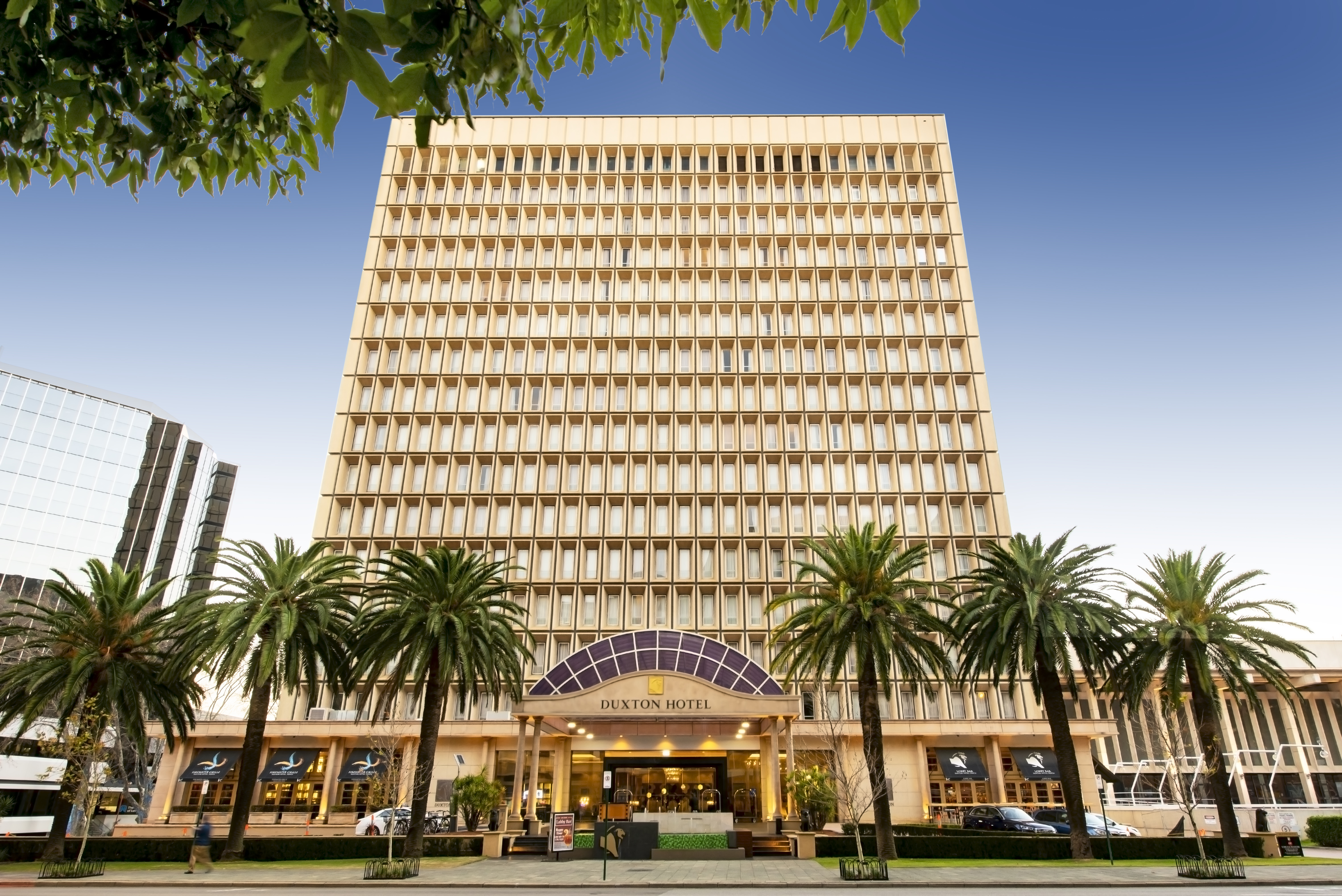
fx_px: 746
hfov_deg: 84.0
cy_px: 448
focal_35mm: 20
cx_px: 671
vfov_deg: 62.0
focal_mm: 20
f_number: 11
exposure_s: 1/4
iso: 400
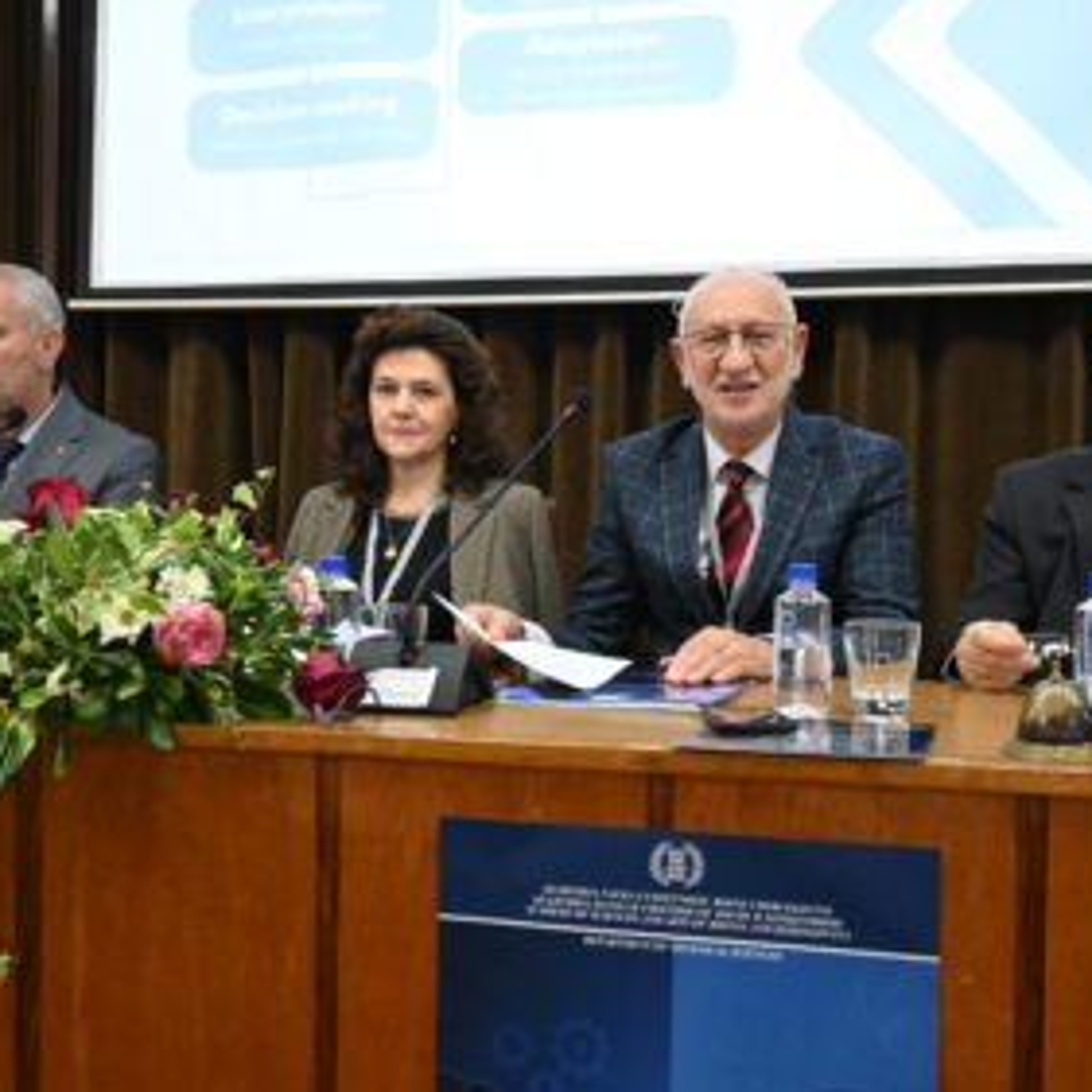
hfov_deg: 41.2
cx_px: 608
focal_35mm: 41
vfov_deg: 41.3
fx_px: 1451
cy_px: 546
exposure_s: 1/125
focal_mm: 21
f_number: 4
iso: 2800
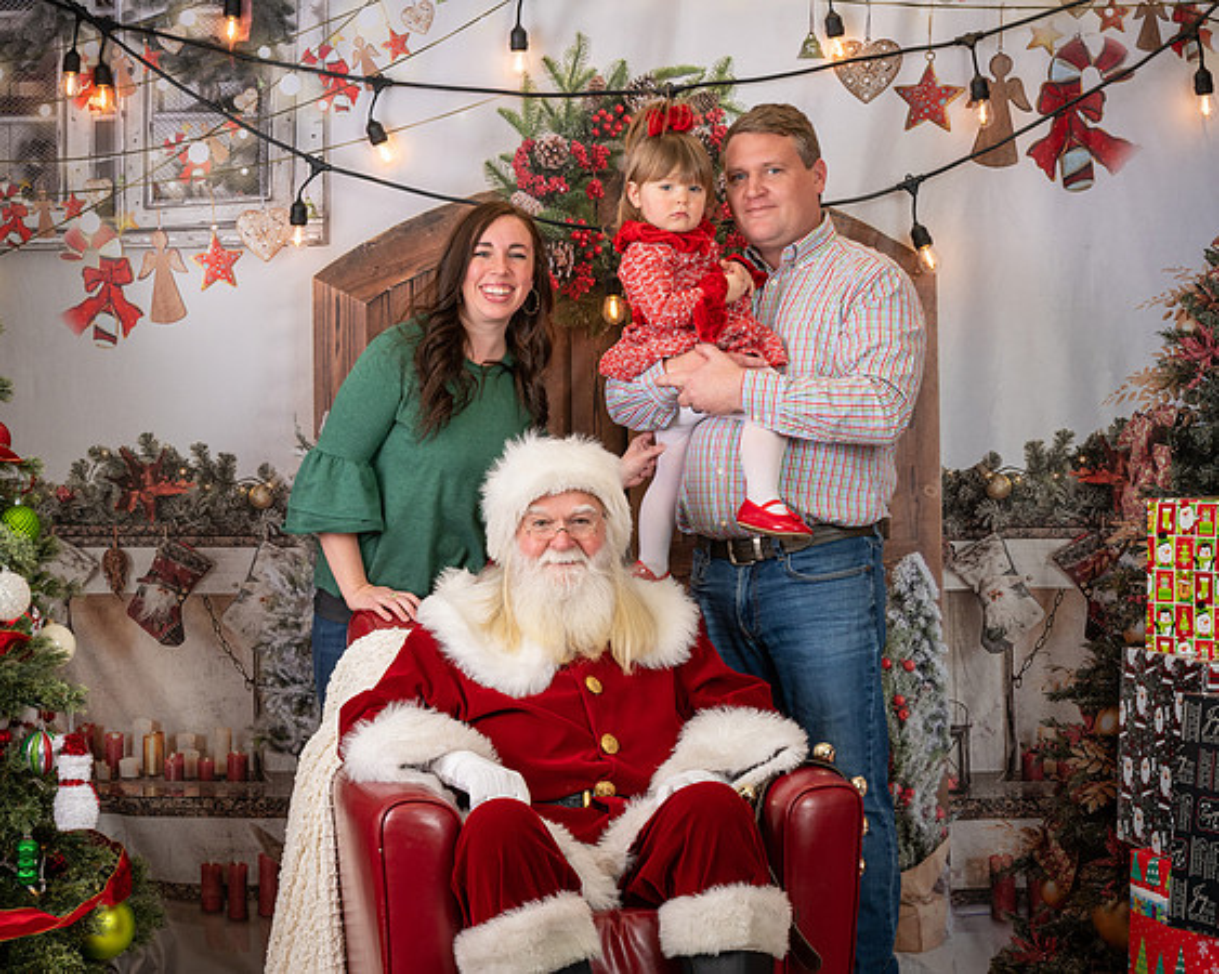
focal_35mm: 75
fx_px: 2692
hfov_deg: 25.4
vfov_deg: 20.5
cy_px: 510
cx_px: 442
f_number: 9
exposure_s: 1/100
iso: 100
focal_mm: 50
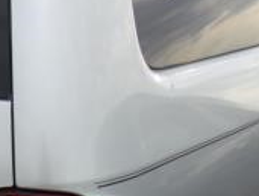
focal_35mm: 112
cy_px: 179
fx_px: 840
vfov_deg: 13.2
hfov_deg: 16.9
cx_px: -30
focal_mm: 4.3
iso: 80
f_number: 3.3
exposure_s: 1/300
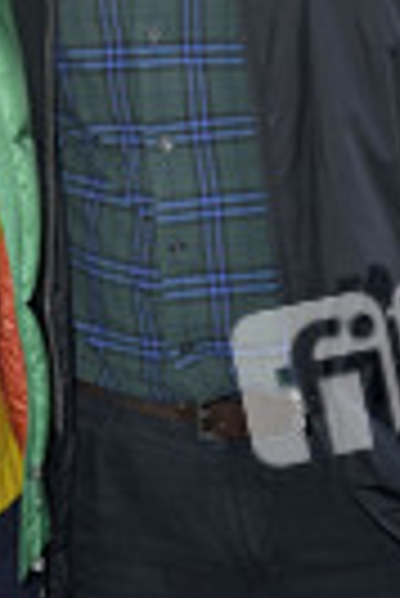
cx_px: 54
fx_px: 1895
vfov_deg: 17.8
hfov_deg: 12.0
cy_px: 135
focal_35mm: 114
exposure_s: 1/80
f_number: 5.6
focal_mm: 38
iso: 500
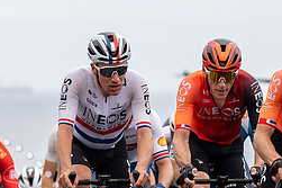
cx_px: 301
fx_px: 4399
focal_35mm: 562
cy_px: 154
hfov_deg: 3.7
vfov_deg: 2.4
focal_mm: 141
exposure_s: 1/1000
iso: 320
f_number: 3.5
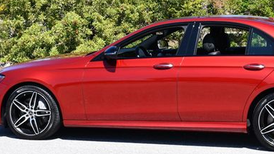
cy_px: 31
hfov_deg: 20.2
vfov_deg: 11.5
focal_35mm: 105
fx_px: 763
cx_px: 192
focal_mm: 30
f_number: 8
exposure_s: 1/250
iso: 180
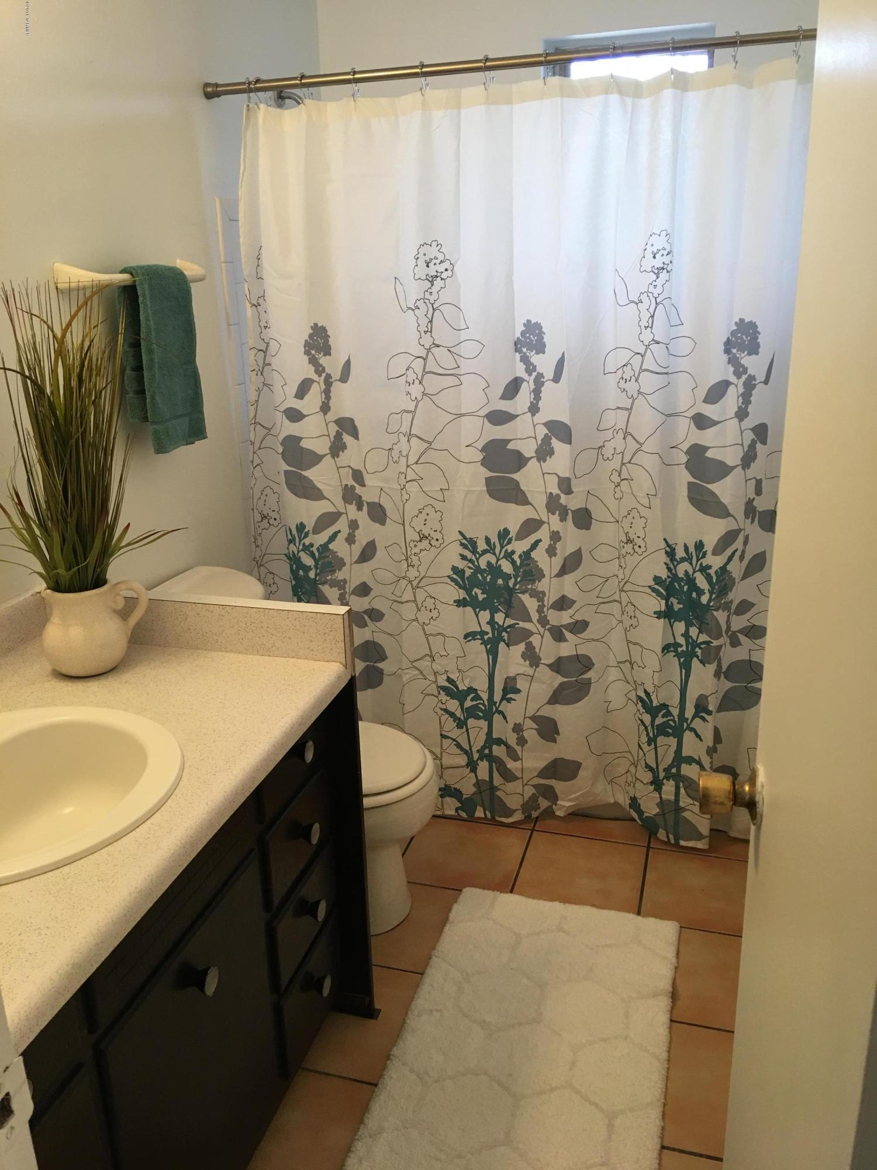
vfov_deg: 61.7
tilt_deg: -17.6
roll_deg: +1.5
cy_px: 585
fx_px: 980
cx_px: 438
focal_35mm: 29
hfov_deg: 48.2
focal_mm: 4.15
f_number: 2.2
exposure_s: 1/15
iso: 40
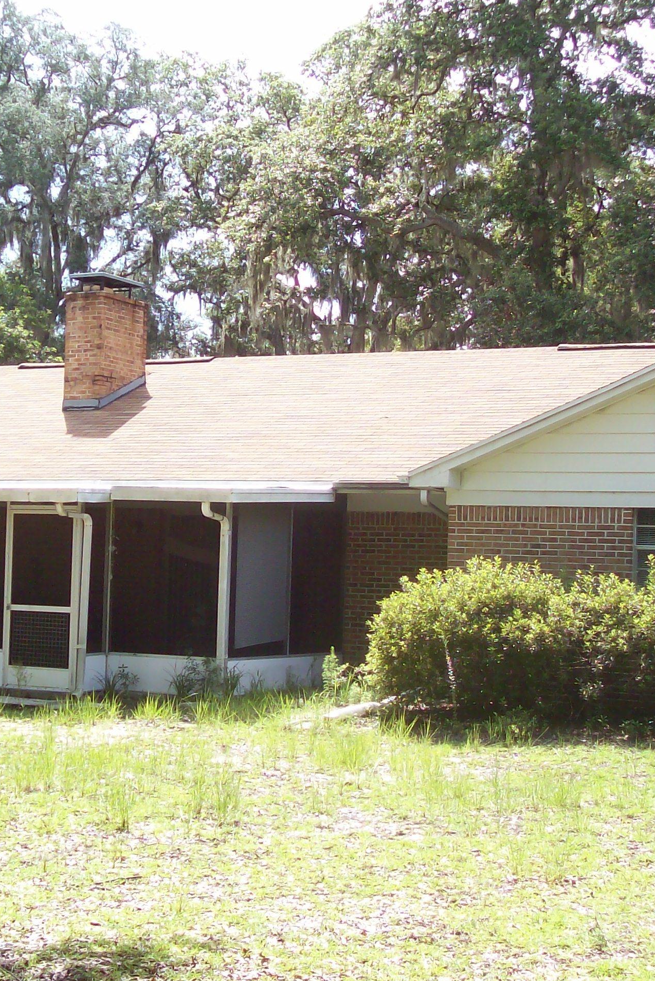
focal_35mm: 63
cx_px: 193
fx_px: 1719
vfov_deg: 31.9
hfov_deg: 21.5
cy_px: 488
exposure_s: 1/304
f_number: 3
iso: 80
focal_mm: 7.6
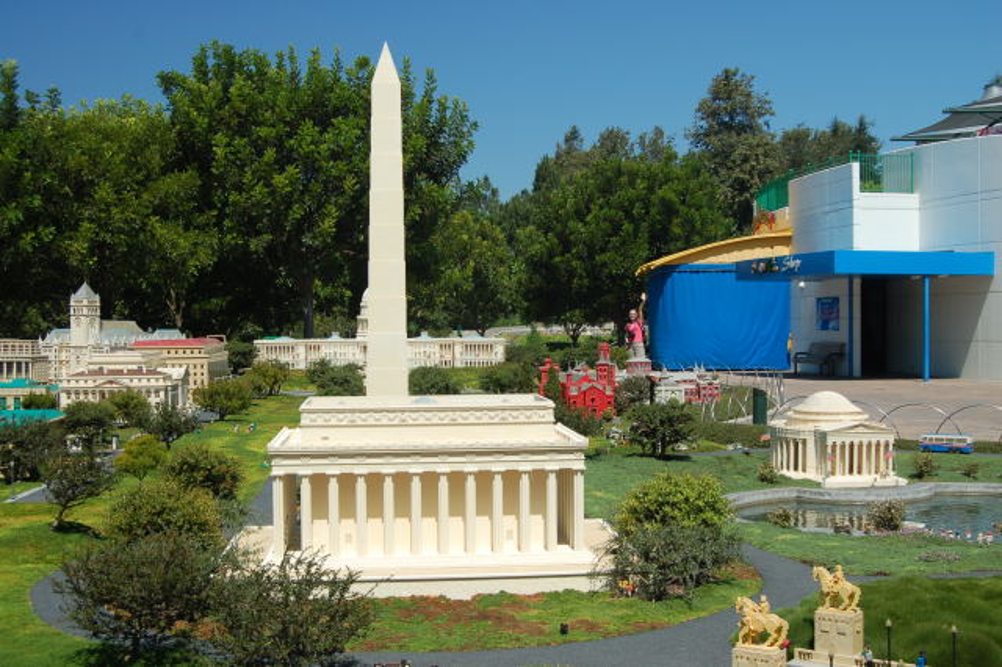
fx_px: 1294
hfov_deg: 42.3
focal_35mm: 46
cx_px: 501
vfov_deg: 28.9
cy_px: 334
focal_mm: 31
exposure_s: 1/200
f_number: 7.1
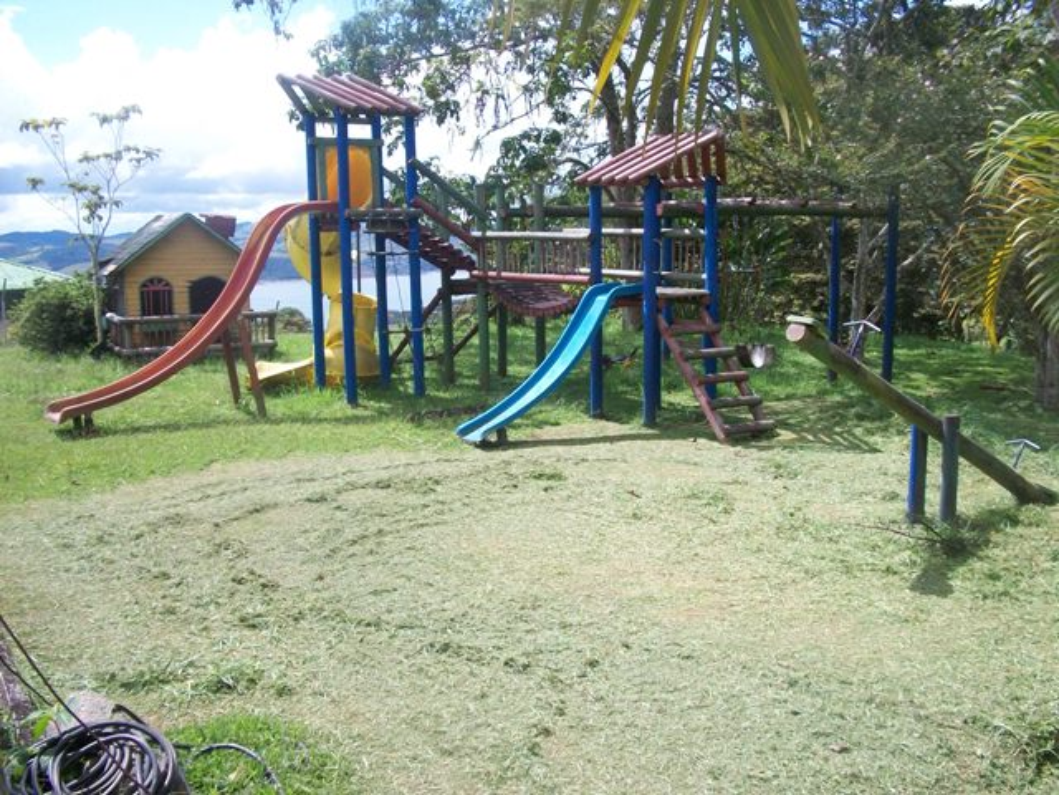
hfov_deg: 56.8
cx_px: 530
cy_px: 398
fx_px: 979
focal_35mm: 32
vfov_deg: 44.2
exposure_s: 1/250
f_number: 5.5
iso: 80
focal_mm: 5.7
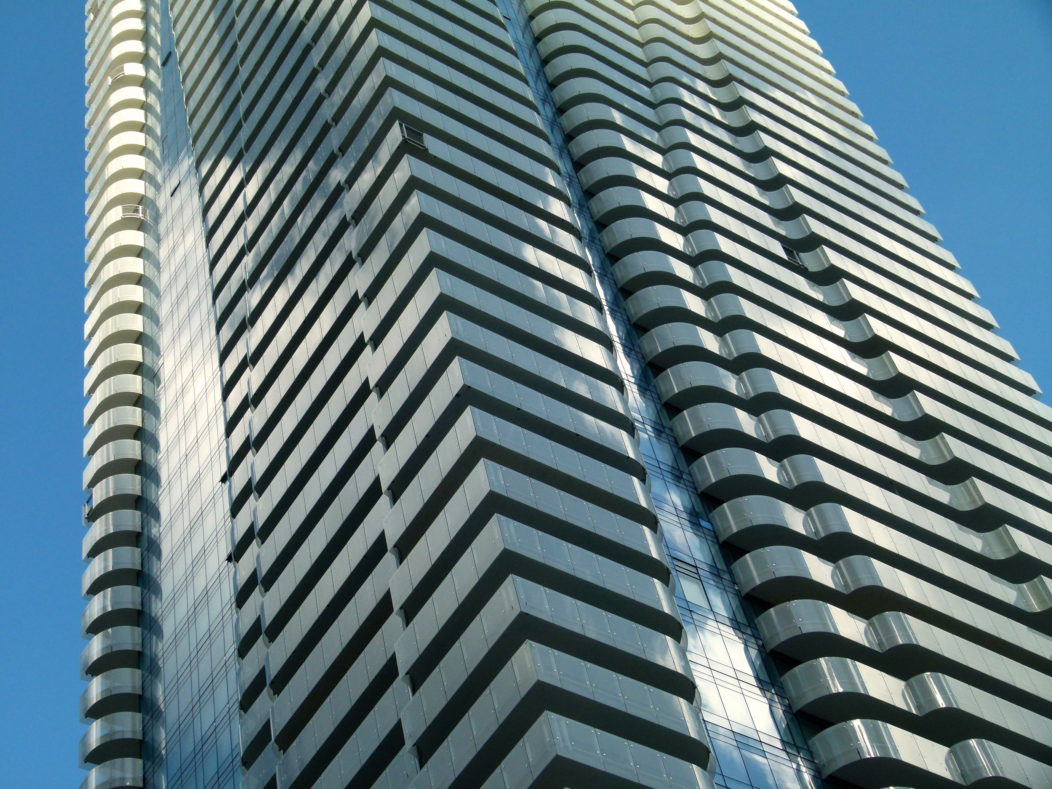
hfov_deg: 29.4
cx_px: 526
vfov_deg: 22.3
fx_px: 2006
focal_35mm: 66
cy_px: 394
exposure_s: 1/640
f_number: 4
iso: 100
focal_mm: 11.8
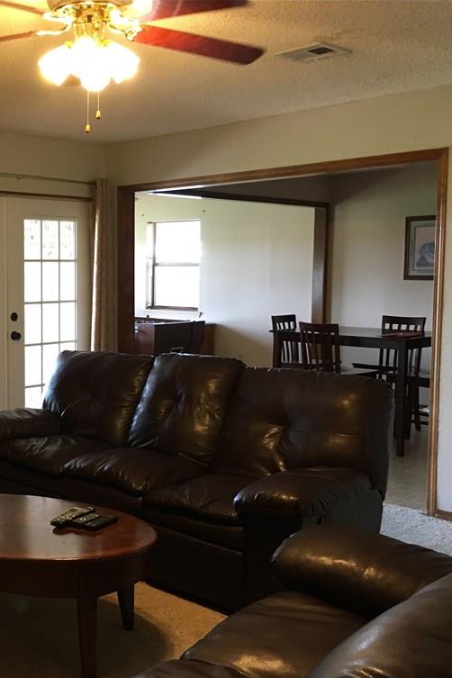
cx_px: 44
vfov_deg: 47.4
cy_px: 345
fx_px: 772
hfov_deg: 31.1
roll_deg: -0.8
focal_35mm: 41
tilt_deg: -4.7
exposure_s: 1/30
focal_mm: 4.15
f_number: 2.2
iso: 125
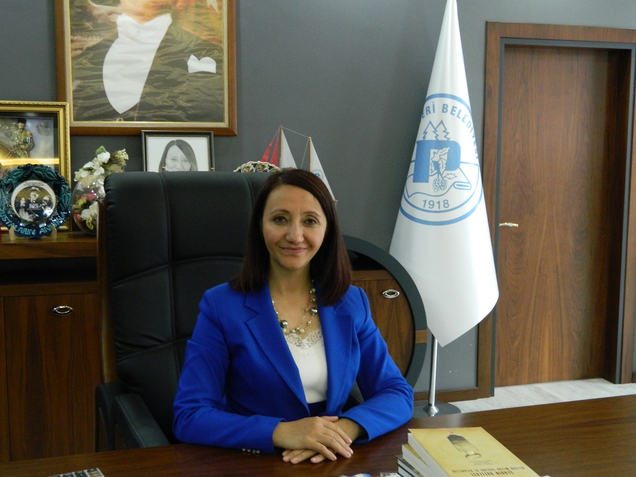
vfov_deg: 35.1
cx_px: 318
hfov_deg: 45.8
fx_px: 753
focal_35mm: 41
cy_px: 238
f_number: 3.5
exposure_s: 1/15
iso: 400
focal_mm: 7.3
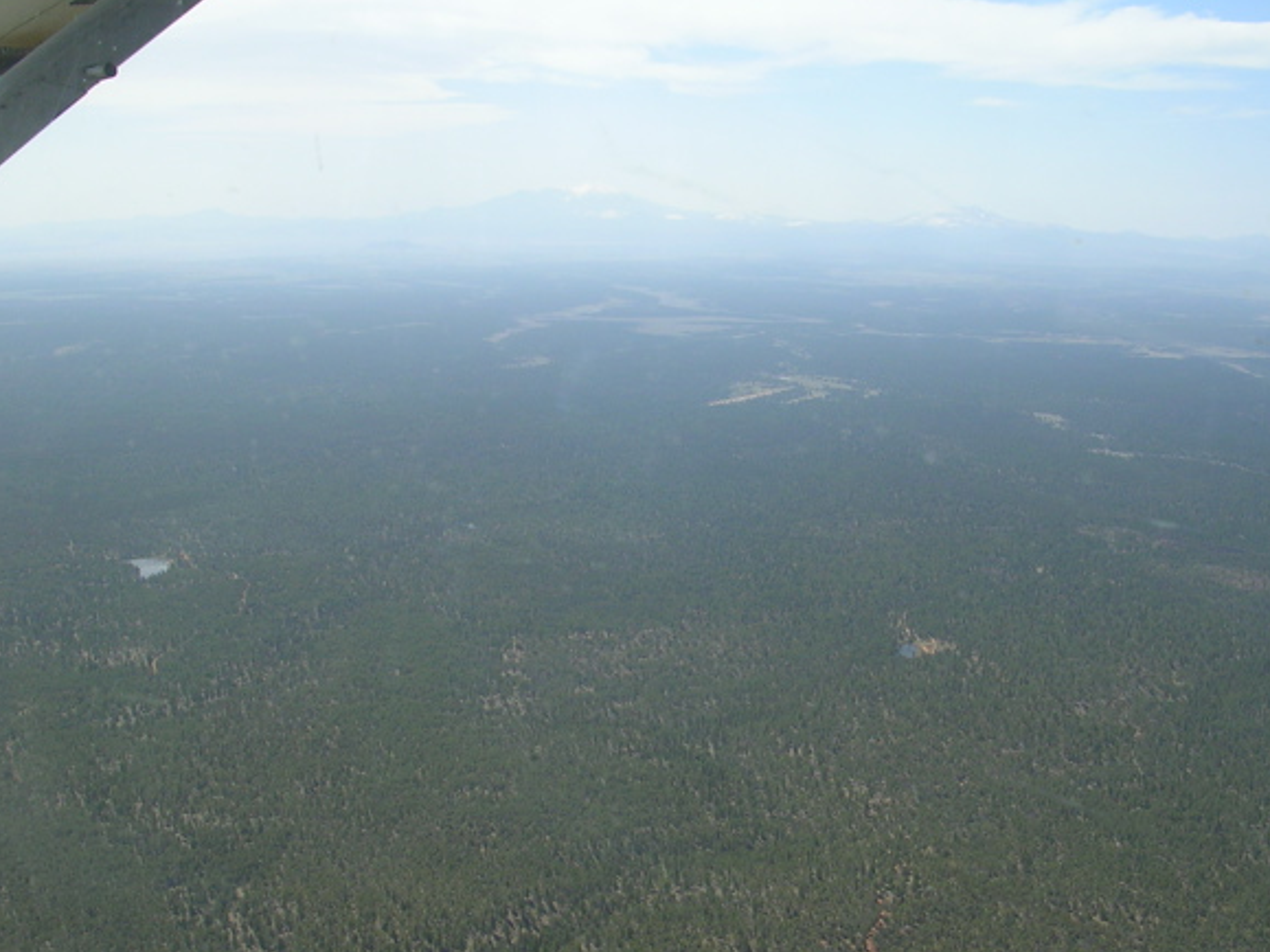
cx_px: 658
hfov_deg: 44.8
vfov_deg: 34.3
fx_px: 1541
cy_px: 500
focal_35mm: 42
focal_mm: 5.8
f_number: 5.6
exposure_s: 1/274
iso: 50
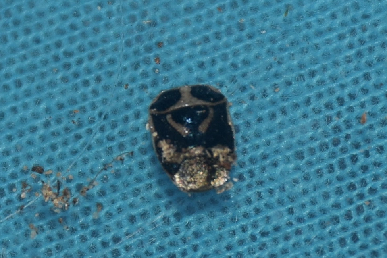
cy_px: 129
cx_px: 194
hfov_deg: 9.8
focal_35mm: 210
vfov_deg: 6.5
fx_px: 2257
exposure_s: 1/60
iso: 100
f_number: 8
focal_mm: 140
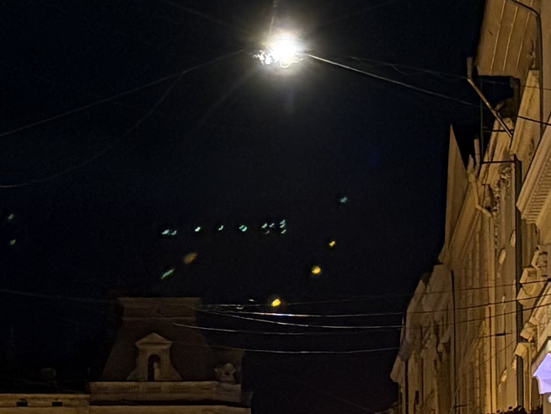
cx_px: 334
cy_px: 405
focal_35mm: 159
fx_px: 2532
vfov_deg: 9.3
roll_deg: +0.5
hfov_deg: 12.4
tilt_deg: +5.8
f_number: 1.6
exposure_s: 1/25
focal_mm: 5.96
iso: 500
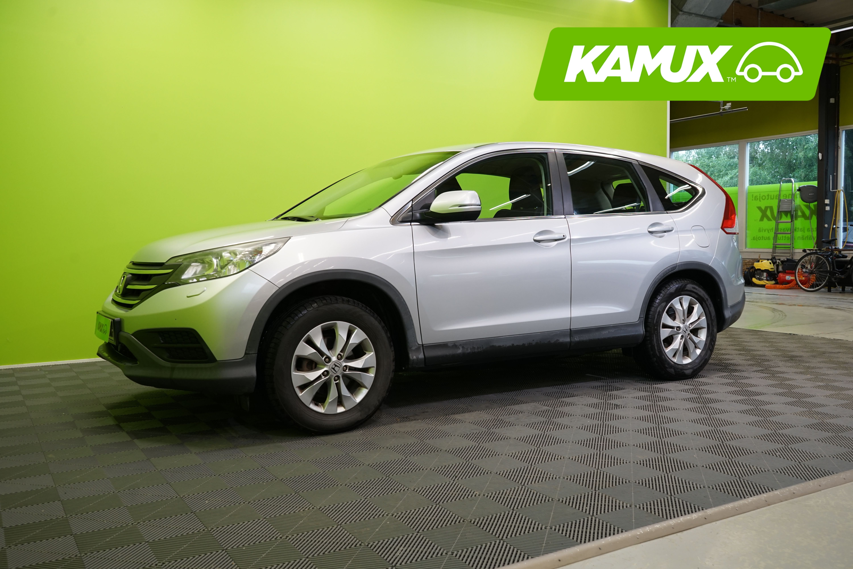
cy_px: 284
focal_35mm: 32
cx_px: 426
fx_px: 758
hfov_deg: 58.7
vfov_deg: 41.1
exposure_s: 1/30
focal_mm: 32
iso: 640
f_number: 6.3
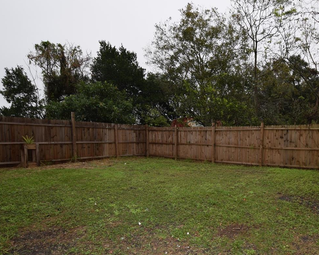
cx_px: 221
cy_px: 166
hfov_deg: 69.8
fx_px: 217
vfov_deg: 59.7
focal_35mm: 23
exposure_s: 1/200
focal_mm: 10
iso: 100
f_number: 7.1
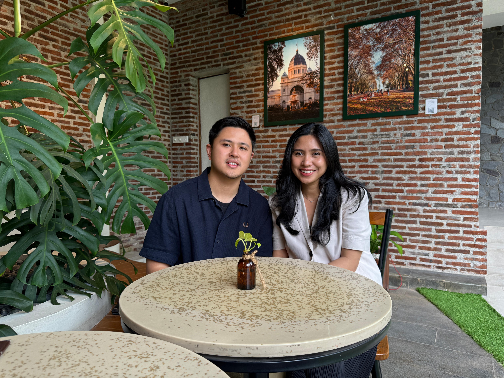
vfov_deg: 56.8
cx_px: 252
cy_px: 189
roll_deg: +0.9
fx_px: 349
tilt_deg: -2.5
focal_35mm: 24
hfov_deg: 71.6
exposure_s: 1/100
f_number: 1.78
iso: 80
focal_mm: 6.76
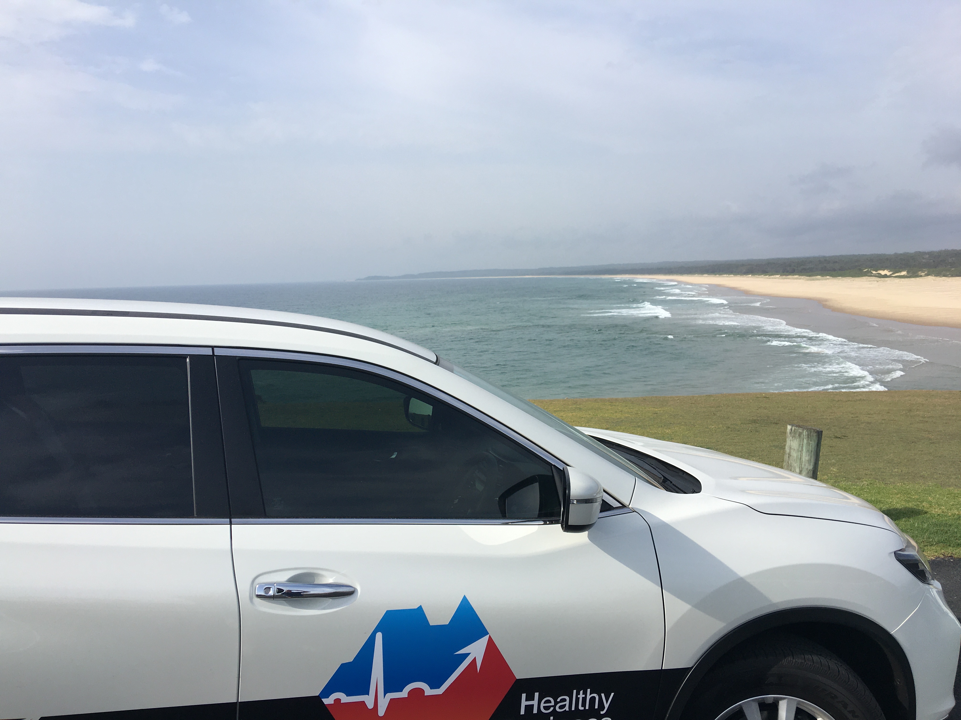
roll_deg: +1.8
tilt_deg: -4.7
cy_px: 360
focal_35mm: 29
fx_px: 805
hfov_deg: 61.7
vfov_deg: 48.2
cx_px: 480
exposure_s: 1/1832
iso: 25
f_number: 2.2
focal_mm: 4.15
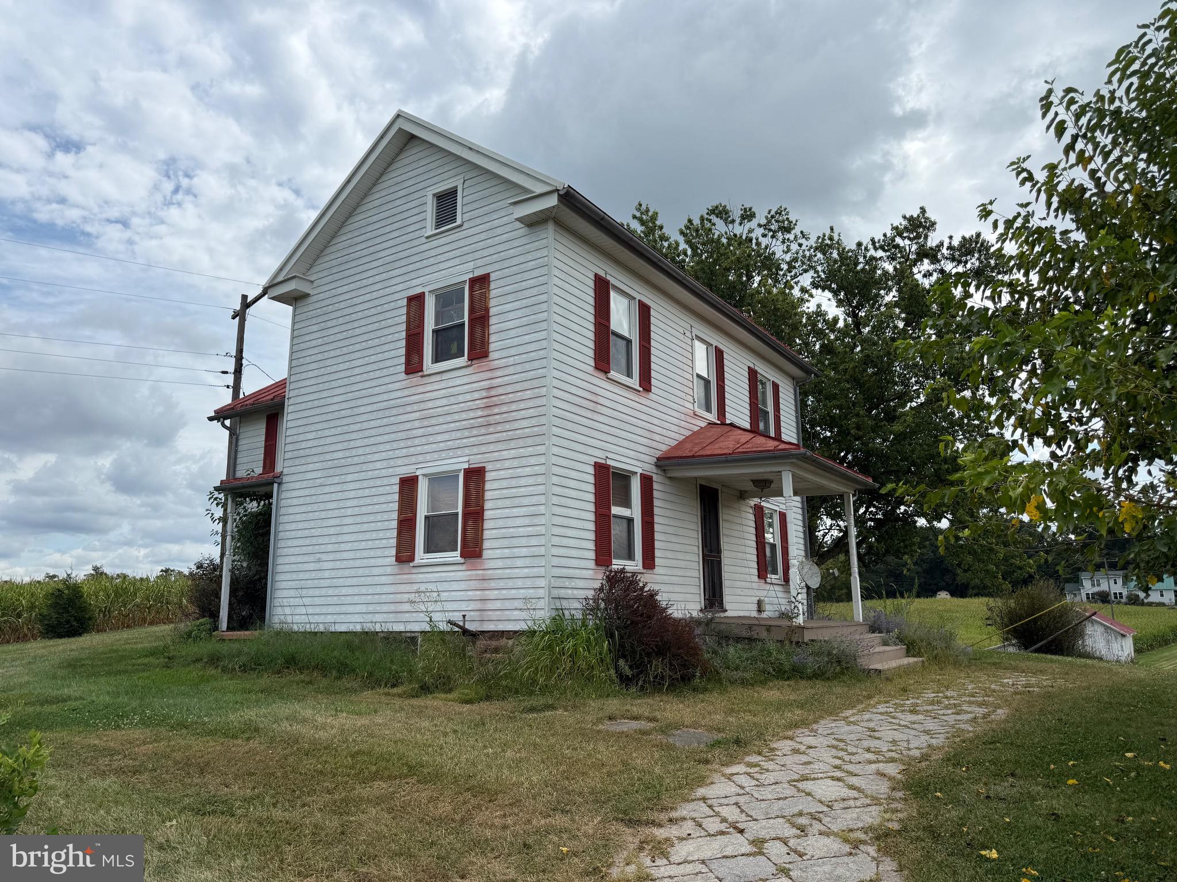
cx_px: 588
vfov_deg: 56.8
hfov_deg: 71.6
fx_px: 816
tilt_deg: +13.8
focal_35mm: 24
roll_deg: +1.3
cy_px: 441
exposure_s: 1/4975
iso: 80
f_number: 1.78
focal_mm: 6.76
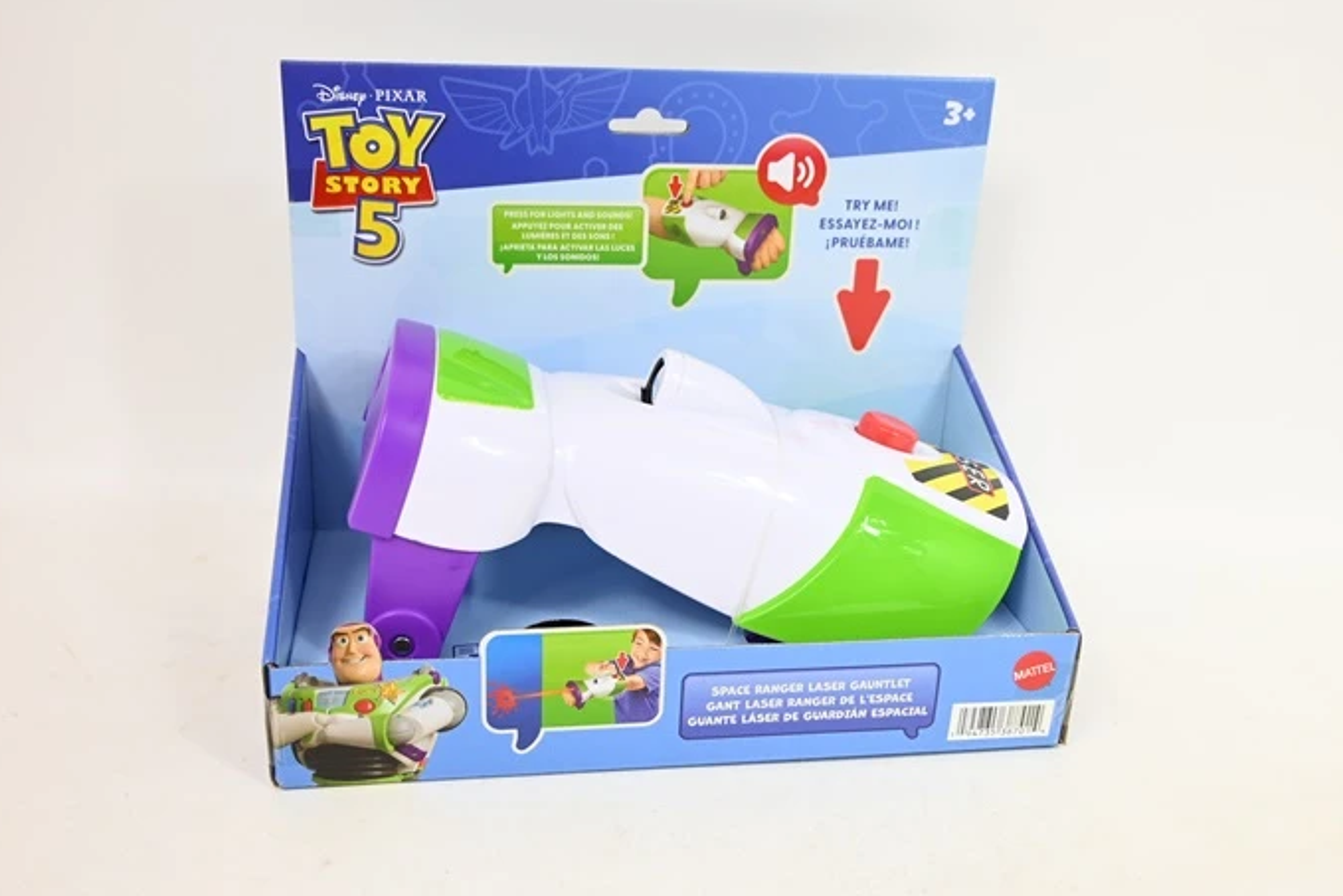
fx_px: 1336
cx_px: 651
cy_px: 437
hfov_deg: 53.4
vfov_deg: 37.1
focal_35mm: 36
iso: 400
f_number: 4
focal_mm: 22.5
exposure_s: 1/125
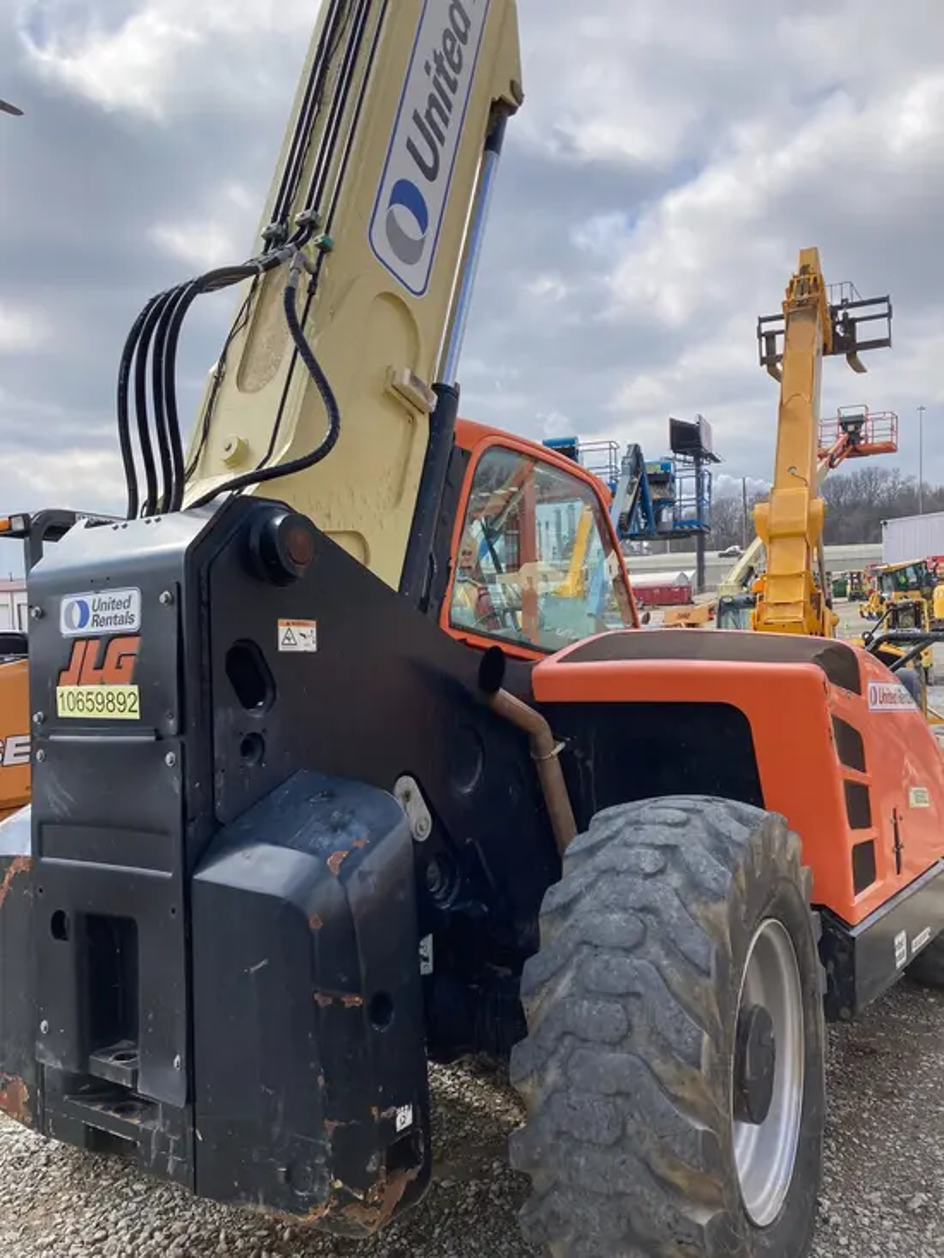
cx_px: 472
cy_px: 629
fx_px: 1018
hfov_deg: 49.8
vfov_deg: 63.4
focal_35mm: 28
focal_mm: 3.99
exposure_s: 1/1736
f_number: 1.8
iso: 20
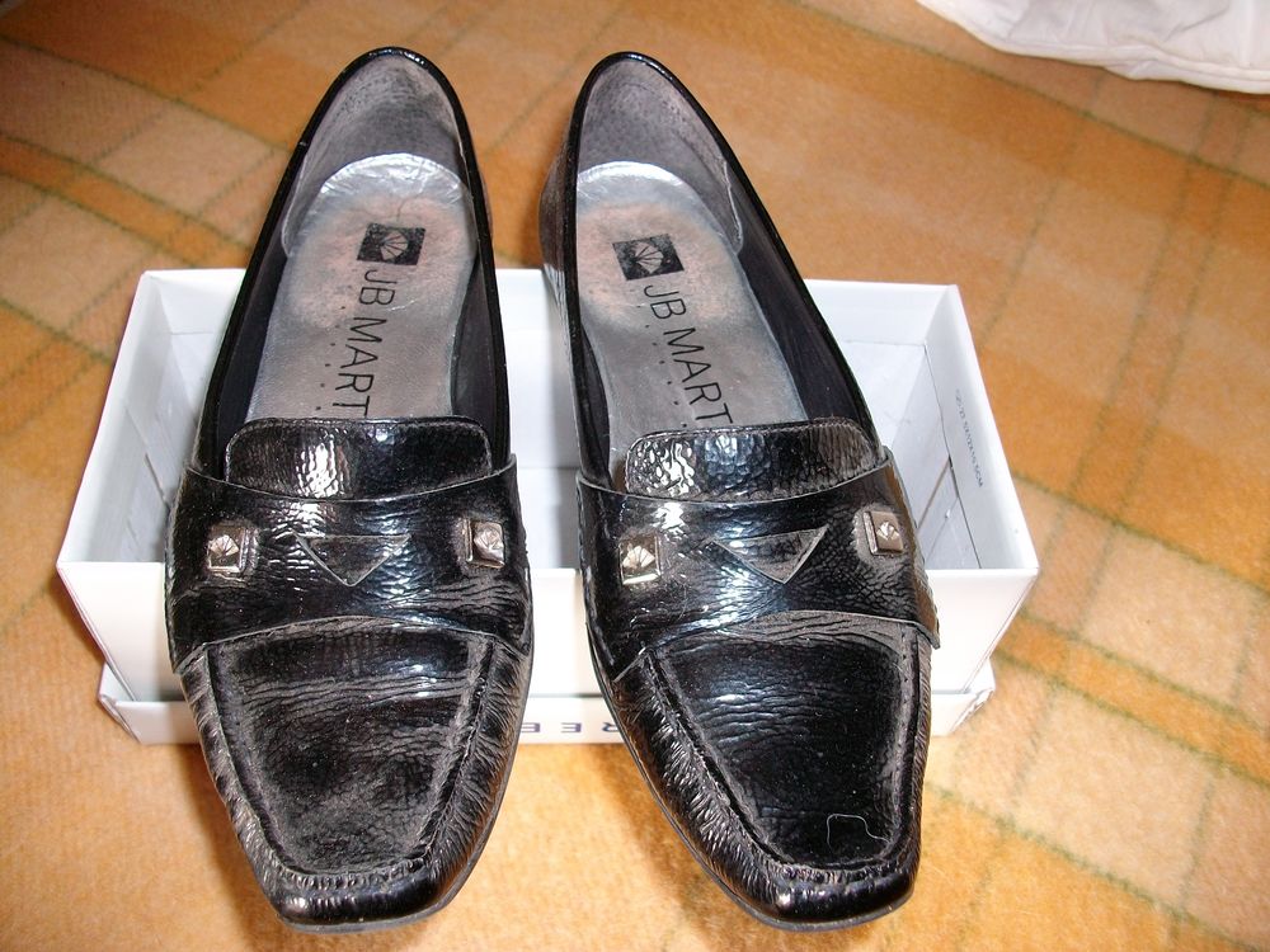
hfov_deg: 56.8
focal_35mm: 32
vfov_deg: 44.2
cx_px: 635
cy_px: 476
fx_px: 1174
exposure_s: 1/40
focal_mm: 5.7
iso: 125
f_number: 2.9
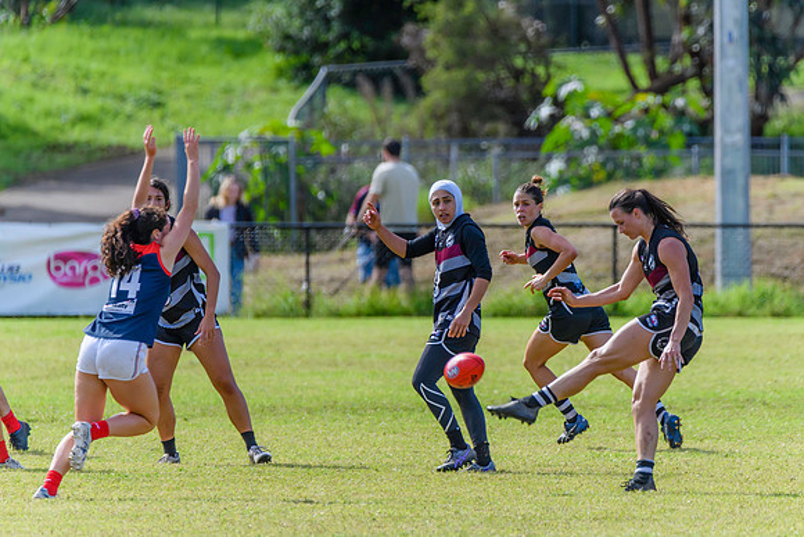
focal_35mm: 664
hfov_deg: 3.1
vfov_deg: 2.1
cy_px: 218
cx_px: 448
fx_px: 14829
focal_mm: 550
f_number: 6.3
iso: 800
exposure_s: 1/1600
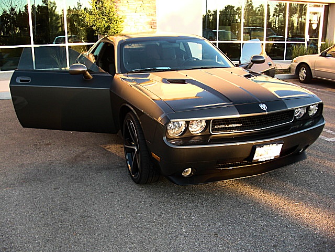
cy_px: 126
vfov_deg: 39.7
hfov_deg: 51.4
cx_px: 168
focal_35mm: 36
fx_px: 348
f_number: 2.8
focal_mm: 6.3
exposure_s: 1/60
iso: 50
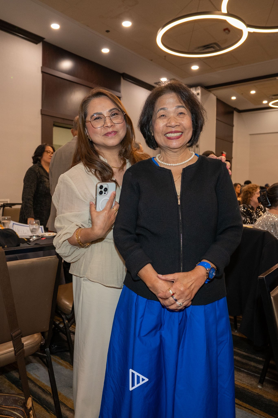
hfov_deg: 50.3
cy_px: 209
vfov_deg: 70.4
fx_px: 295
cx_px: 125
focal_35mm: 26
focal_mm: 17
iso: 1600
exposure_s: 1/125
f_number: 3.2
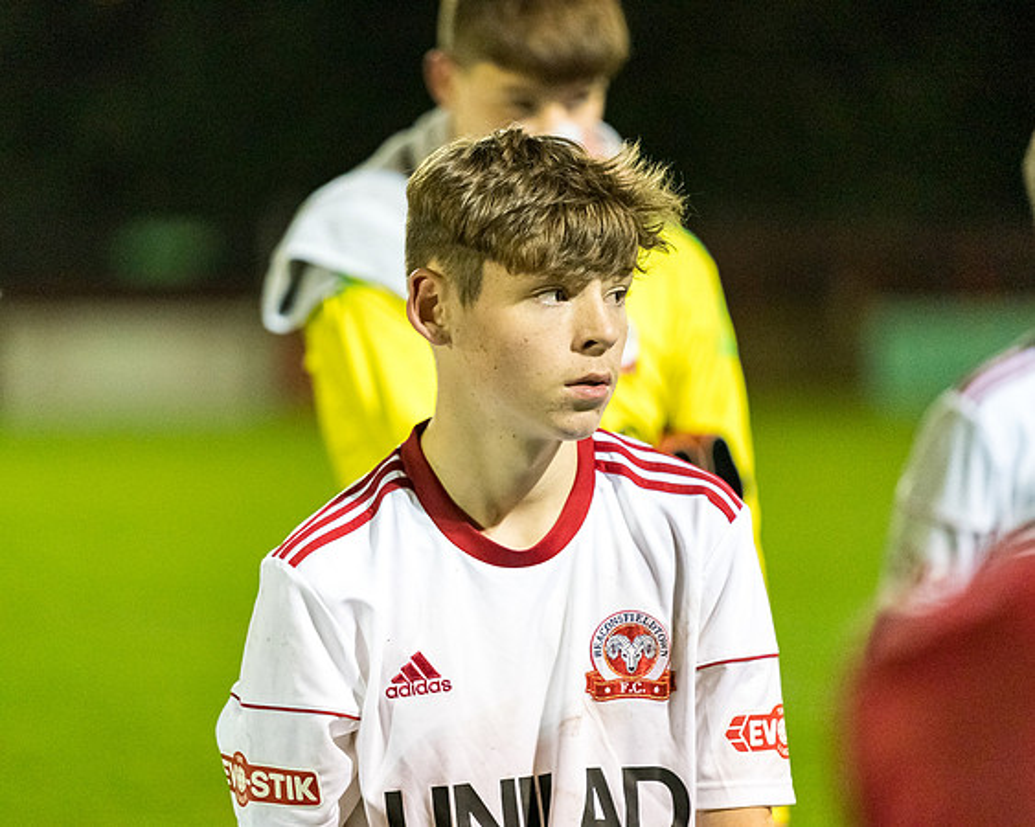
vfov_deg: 6.9
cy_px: 414
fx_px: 6897
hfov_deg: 8.6
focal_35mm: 225
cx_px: 454
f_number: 2.8
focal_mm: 200
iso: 6400
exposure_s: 1/1000
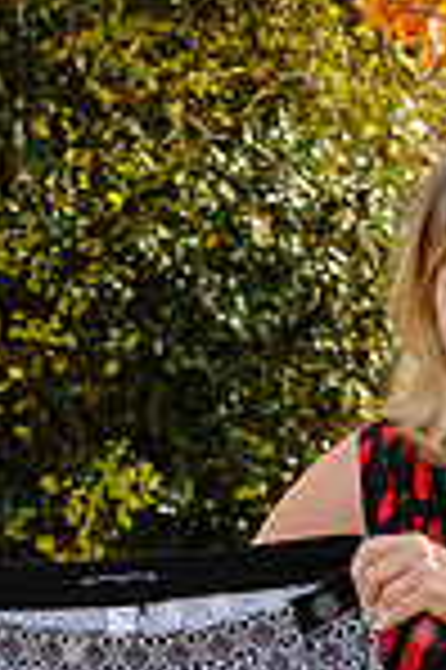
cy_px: 1007
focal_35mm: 247
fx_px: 4600
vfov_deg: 8.2
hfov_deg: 5.5
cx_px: 268
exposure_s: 1/125
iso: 200
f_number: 8
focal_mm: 82
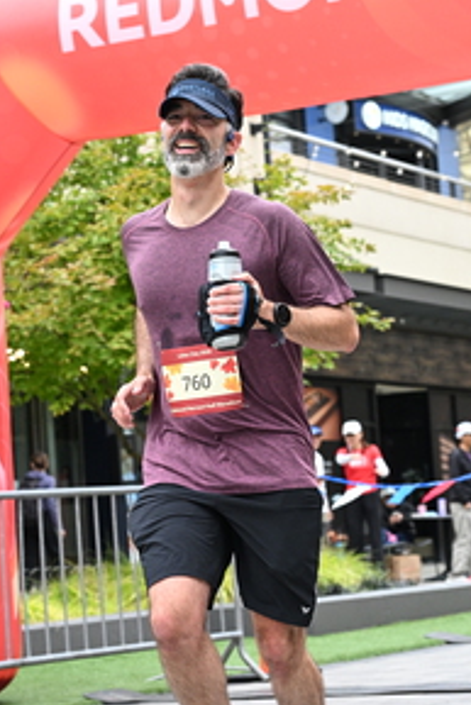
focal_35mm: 99
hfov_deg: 13.8
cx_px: 140
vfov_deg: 20.6
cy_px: 339
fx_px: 1940
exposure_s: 1/640
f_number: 4
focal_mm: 52
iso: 2000
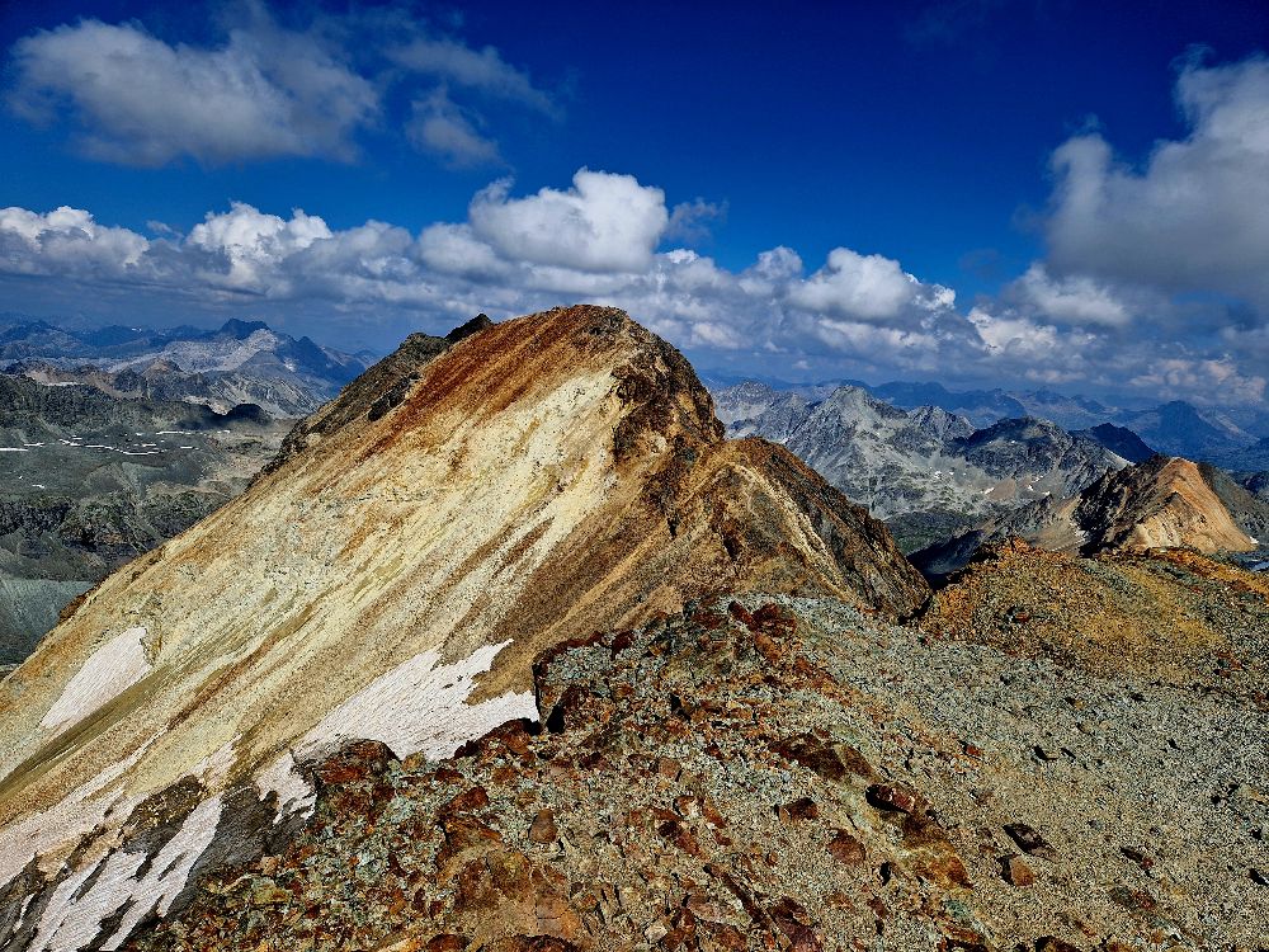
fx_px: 843
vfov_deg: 58.9
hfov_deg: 73.9
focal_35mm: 23
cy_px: 476
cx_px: 634
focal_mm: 5.4
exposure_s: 1/5000
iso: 50
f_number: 1.8
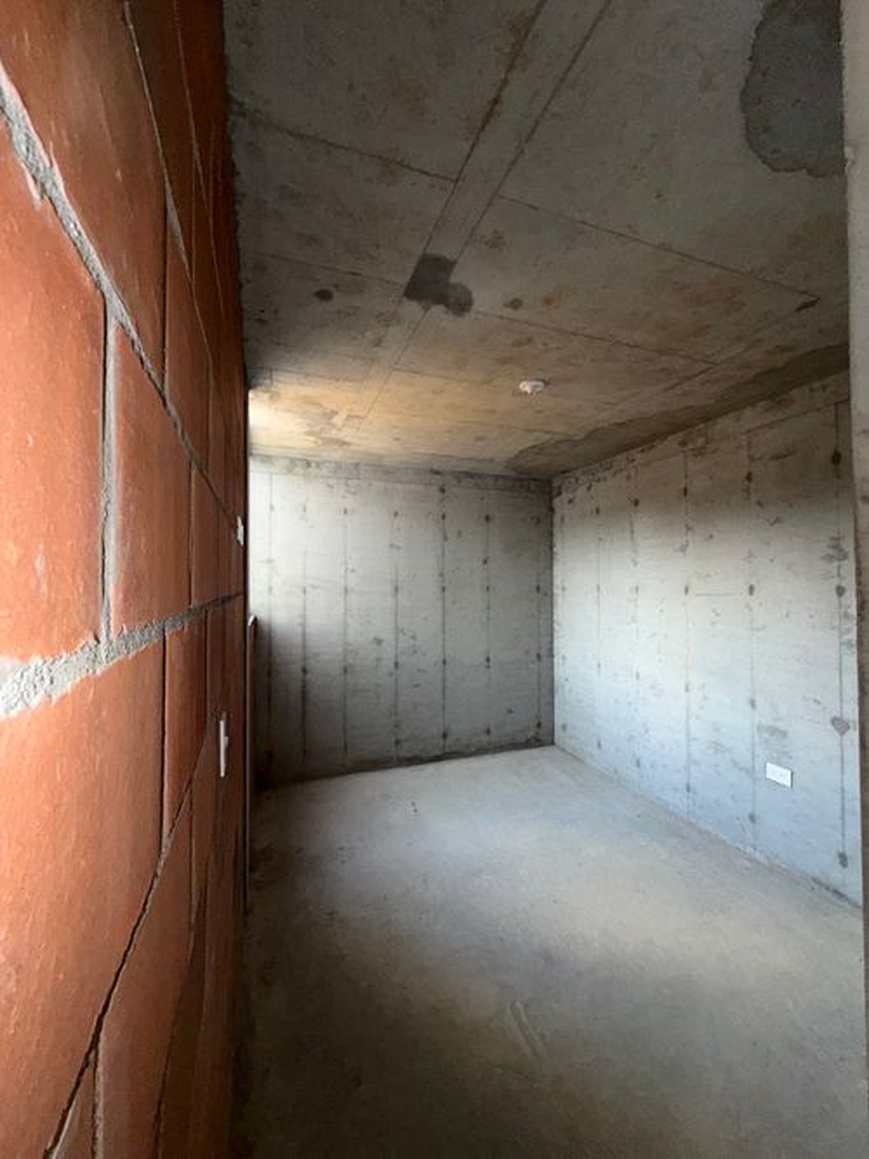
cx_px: 434
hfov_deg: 85.7
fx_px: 469
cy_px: 580
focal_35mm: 14
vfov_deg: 102.1
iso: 100
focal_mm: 2.22
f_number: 2.2
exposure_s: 1/100
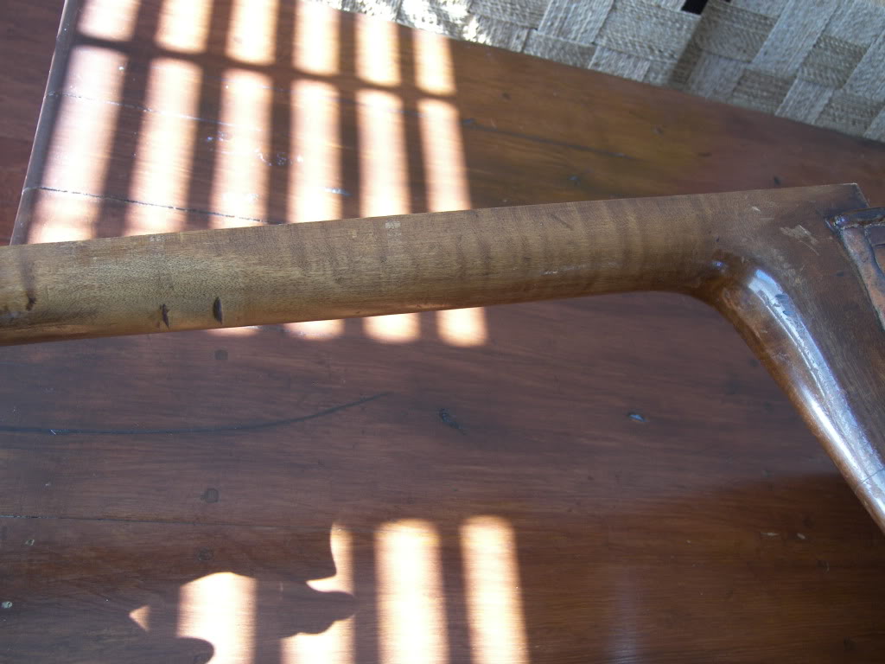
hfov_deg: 54.0
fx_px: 869
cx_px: 442
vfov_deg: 41.8
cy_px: 332
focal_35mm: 34
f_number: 3.2
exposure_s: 1/30
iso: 80
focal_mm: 7.1
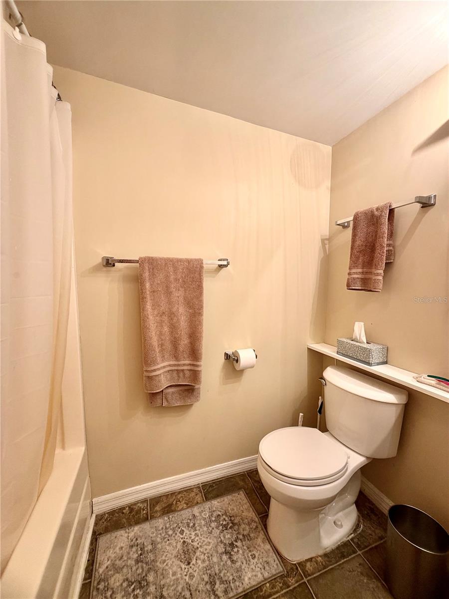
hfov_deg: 85.7
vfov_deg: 102.1
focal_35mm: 14
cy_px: 300
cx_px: 224
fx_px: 242
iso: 200
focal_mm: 2.22
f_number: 2.2
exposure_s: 1/60
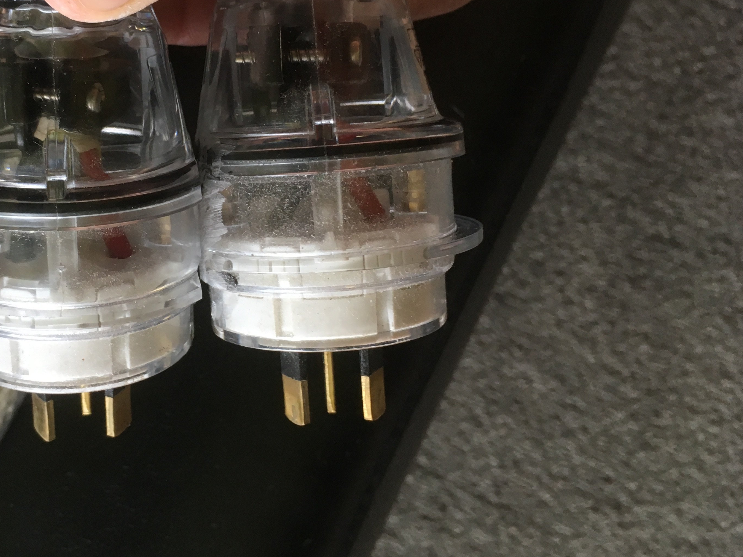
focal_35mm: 43
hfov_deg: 42.9
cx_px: 217
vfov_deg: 33.4
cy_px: 196
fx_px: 923
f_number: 2.2
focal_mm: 4.15
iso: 64
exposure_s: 1/33
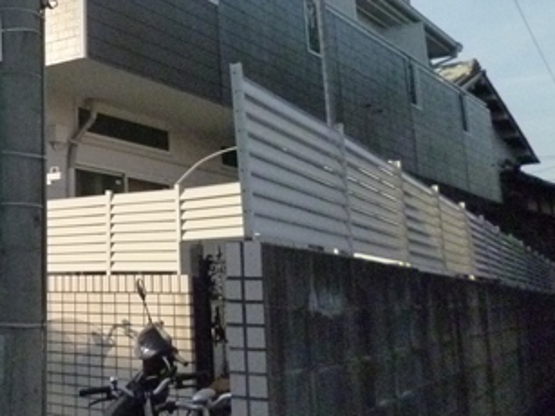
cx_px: 2
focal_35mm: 50
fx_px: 801
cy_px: 60
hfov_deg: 34.7
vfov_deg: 28.2
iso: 800
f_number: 9
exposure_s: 1/500
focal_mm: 4.3
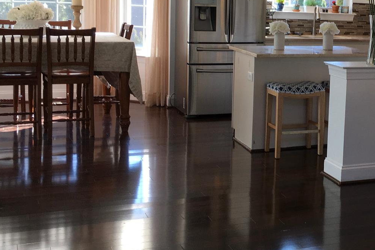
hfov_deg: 31.0
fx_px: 646
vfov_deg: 21.7
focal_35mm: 62
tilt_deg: -5.0
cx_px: 334
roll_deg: -1.4
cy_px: 61
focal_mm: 4.15
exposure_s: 1/60
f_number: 2.2
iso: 25
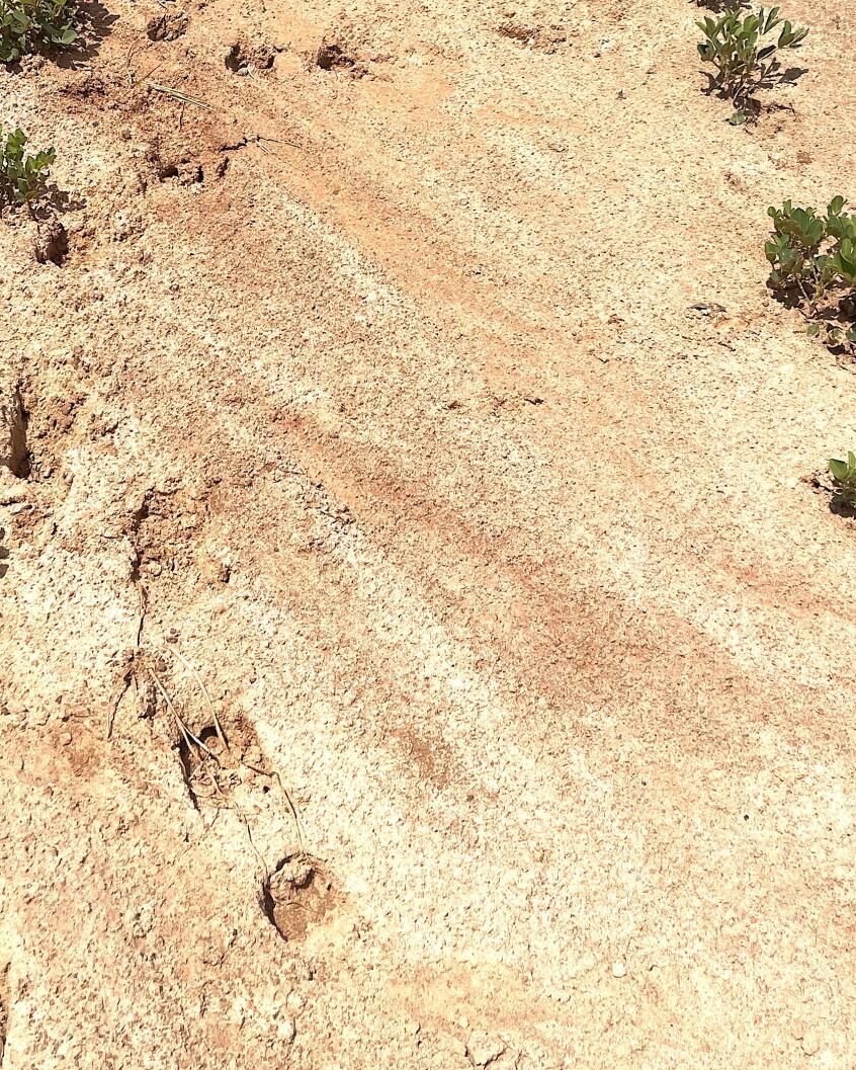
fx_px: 1520
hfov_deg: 31.4
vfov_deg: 37.4
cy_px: 211
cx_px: 371
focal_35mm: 48
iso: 32
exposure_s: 1/6579
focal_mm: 5.1
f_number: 1.6
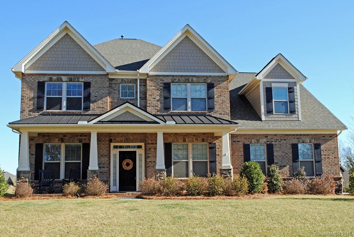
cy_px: 118
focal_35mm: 42
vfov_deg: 32.0
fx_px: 413
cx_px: 177
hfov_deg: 46.4
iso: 100
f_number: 6.3
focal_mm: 28
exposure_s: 1/200
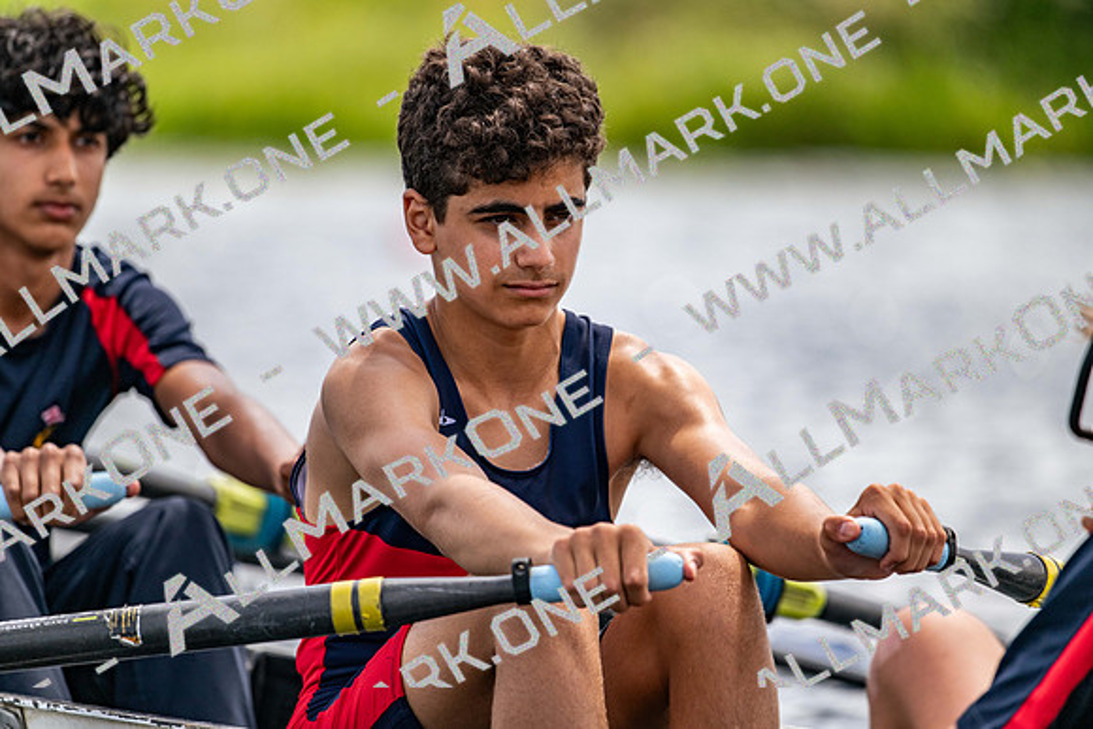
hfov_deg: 5.2
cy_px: 364
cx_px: 546
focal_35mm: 400
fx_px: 12147
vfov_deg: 3.4
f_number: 4.5
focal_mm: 400
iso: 360
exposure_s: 1/2500
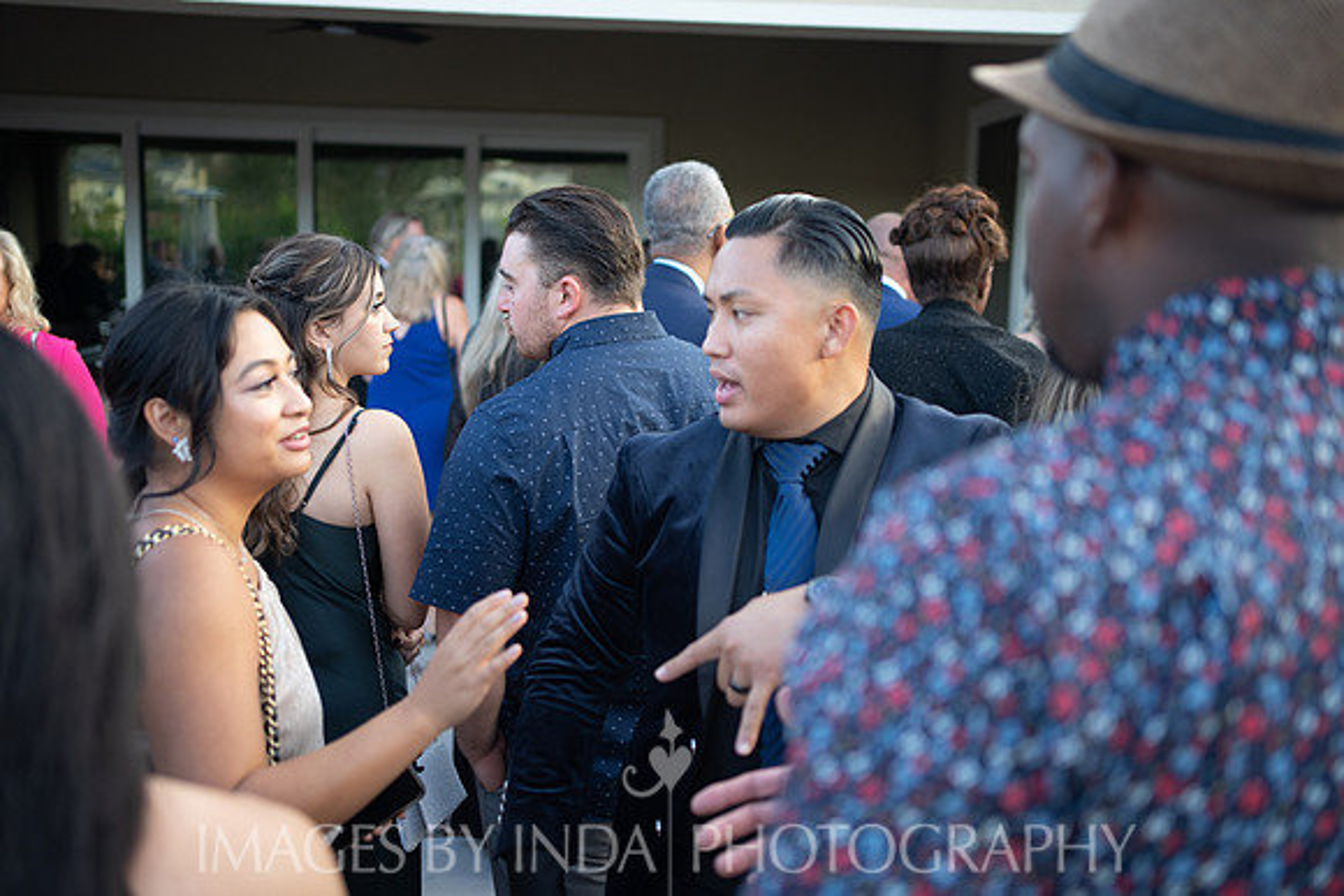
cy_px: 448
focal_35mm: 35
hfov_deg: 54.4
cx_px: 672
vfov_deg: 37.9
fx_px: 1307
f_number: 2.2
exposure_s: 1/200
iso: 200
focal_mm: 35
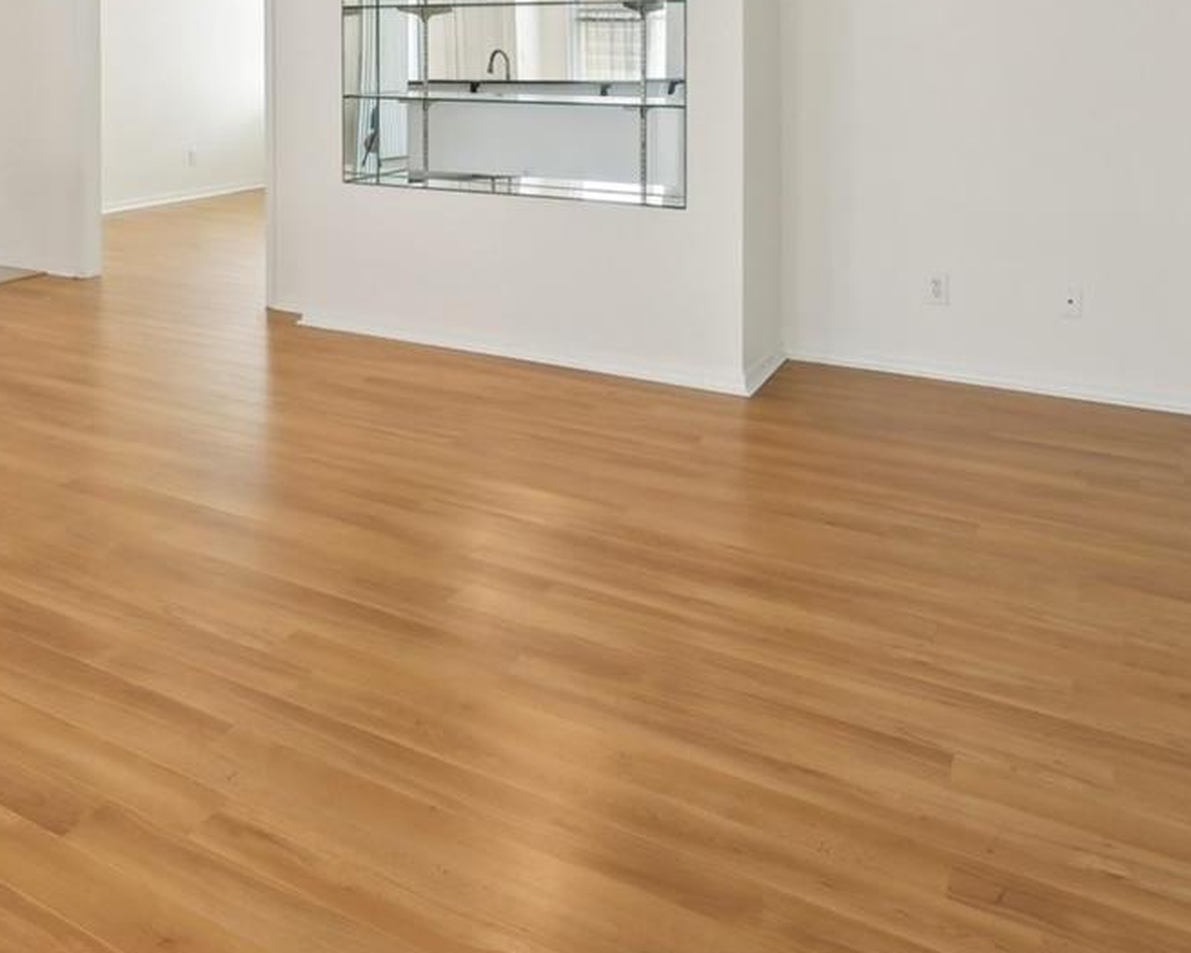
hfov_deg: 53.2
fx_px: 1128
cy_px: 43
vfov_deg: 41.1
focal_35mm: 32
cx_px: 298
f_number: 8
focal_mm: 14
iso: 400
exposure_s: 1/20
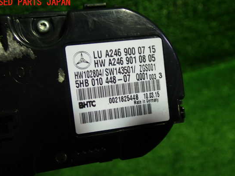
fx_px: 272
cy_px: 95
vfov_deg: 35.9
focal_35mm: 40
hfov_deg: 46.8
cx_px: 122
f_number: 2.5
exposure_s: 1/50
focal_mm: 6.37
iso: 200
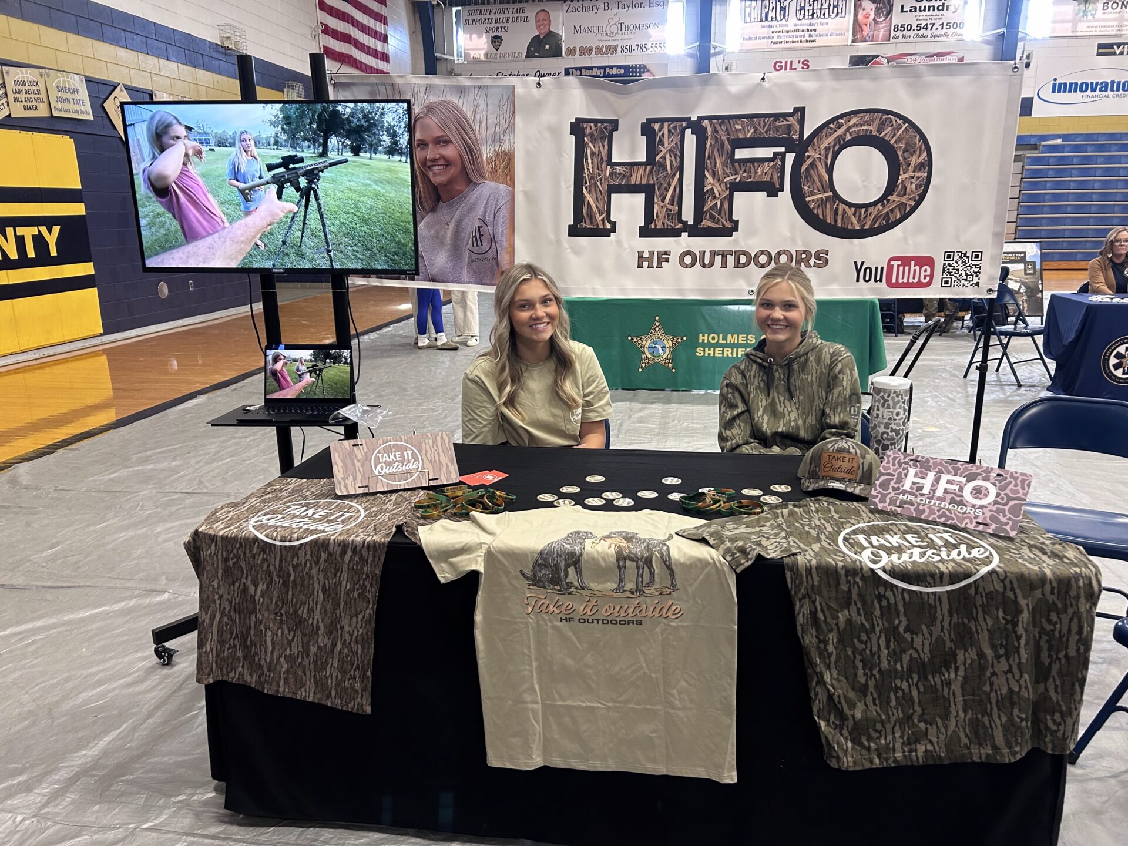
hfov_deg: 67.3
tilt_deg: -14.4
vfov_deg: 53.1
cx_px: 564
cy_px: 423
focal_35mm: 26
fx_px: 847
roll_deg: +1.0
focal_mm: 5.7
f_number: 1.5
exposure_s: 1/60
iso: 160
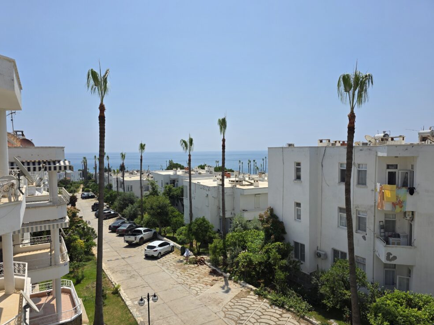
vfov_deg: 56.8
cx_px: 211
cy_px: 169
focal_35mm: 24
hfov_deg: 71.6
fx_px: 301
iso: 64
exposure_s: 1/7944
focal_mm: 6.3
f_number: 1.7
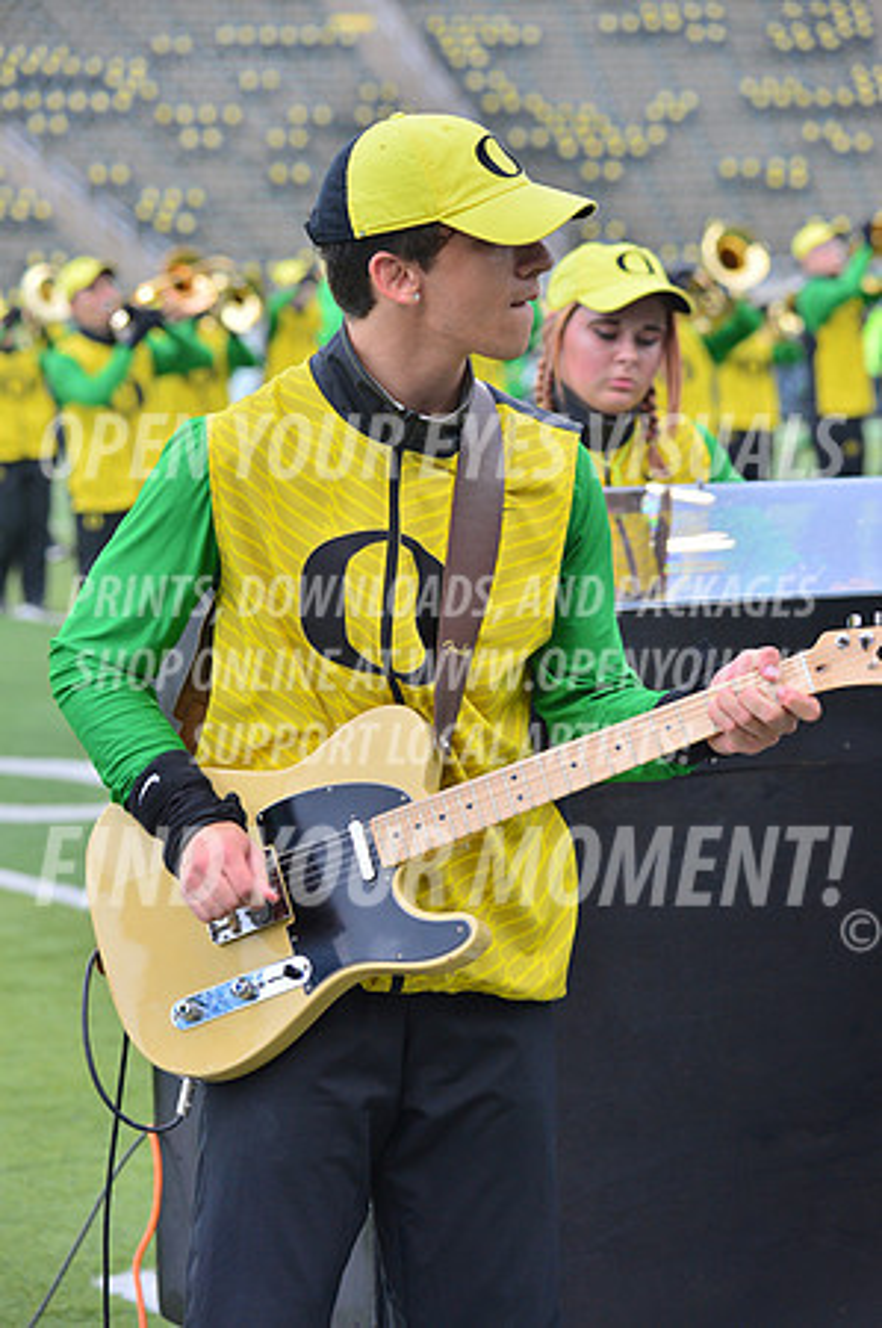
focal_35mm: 116
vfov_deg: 17.7
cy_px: 664
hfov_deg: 11.8
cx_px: 441
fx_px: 4273
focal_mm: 116
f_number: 5.6
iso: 640
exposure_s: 1/500
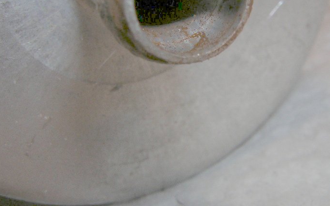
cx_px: 236
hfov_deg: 35.1
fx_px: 512
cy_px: 83
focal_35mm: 57
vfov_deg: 22.7
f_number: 5.2
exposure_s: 1/60.1
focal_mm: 4.7
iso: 50
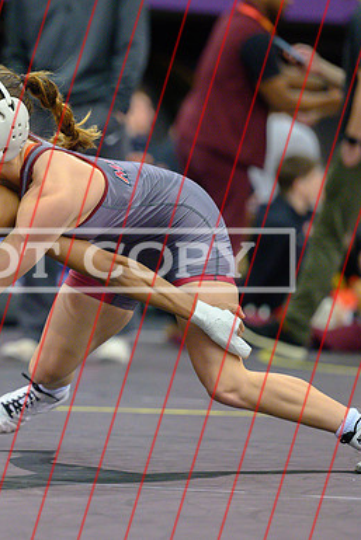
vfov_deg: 6.5
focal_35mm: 318
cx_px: -4
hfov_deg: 4.3
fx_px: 4779
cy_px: 302
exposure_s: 1/800
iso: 4500
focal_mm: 170
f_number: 2.8
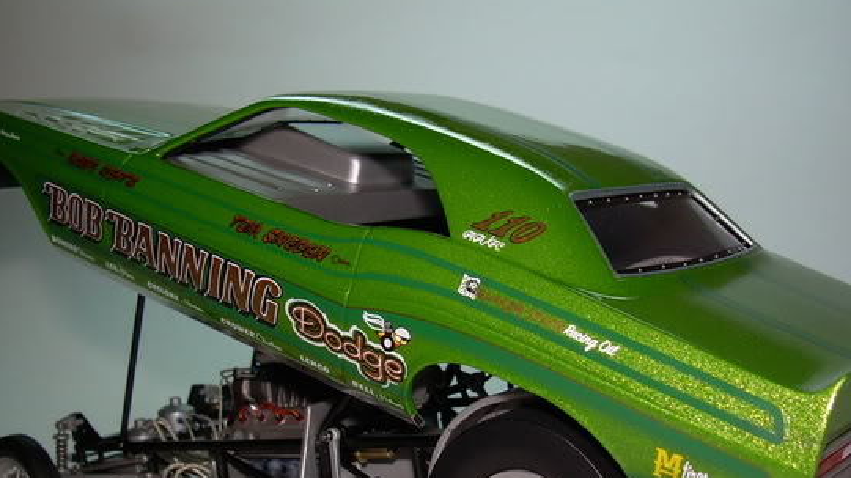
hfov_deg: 42.1
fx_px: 1105
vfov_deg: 24.3
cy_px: 321
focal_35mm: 49
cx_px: 450
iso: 50
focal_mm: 6.3
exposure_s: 1/60
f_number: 2.8
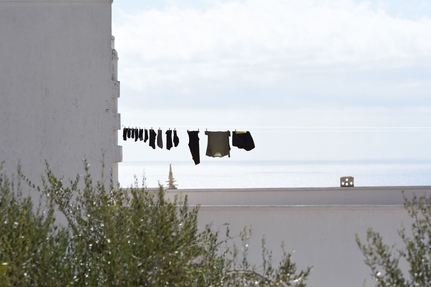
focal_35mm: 128
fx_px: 1526
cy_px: 144
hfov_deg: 16.1
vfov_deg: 10.8
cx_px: 216
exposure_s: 1/8000
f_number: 2.8
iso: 250
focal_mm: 85
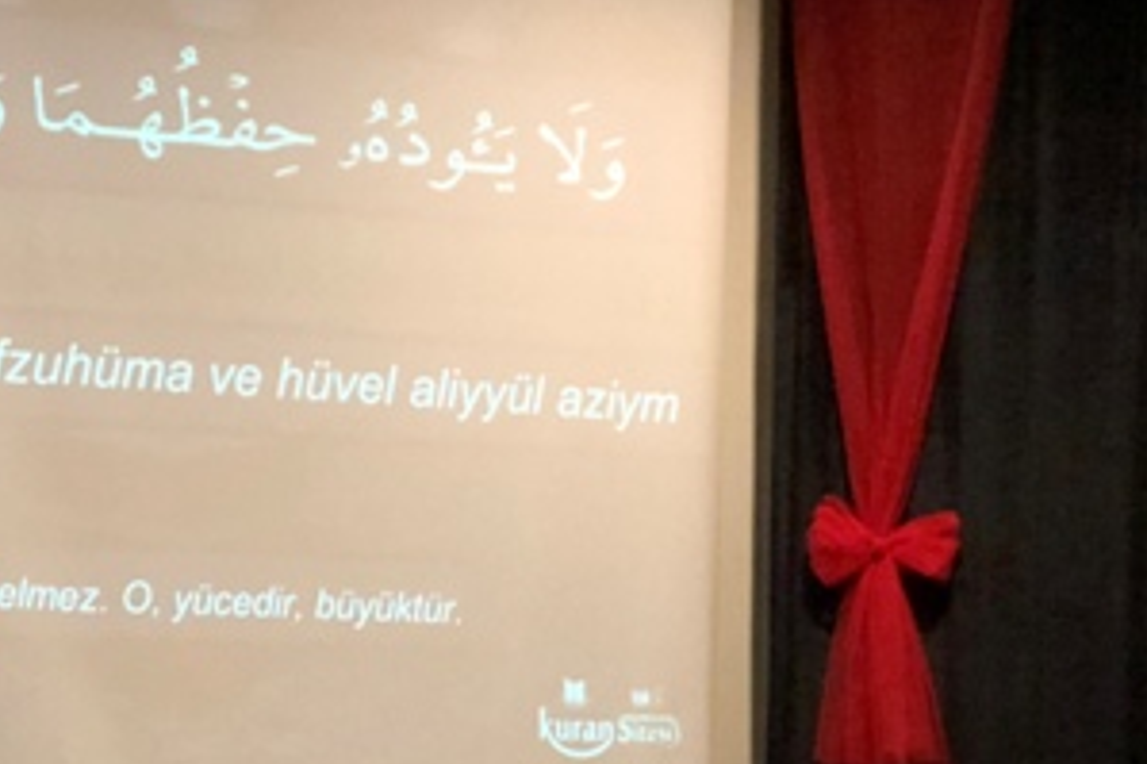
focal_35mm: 127
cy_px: 733
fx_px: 4044
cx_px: 702
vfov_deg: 10.7
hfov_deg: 16.1
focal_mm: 6.6
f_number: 2.8
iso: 1250
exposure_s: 1/60
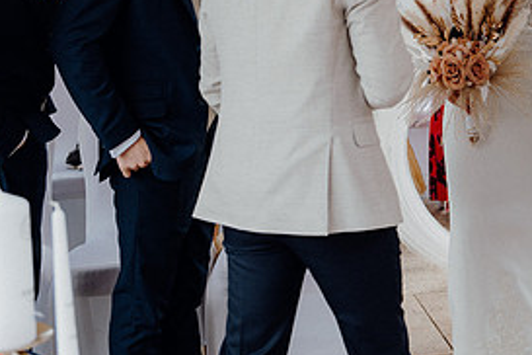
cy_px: 22
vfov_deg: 16.2
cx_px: 446
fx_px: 1226
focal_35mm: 83
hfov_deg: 24.0
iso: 125
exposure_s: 1/200
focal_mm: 39
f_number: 3.5
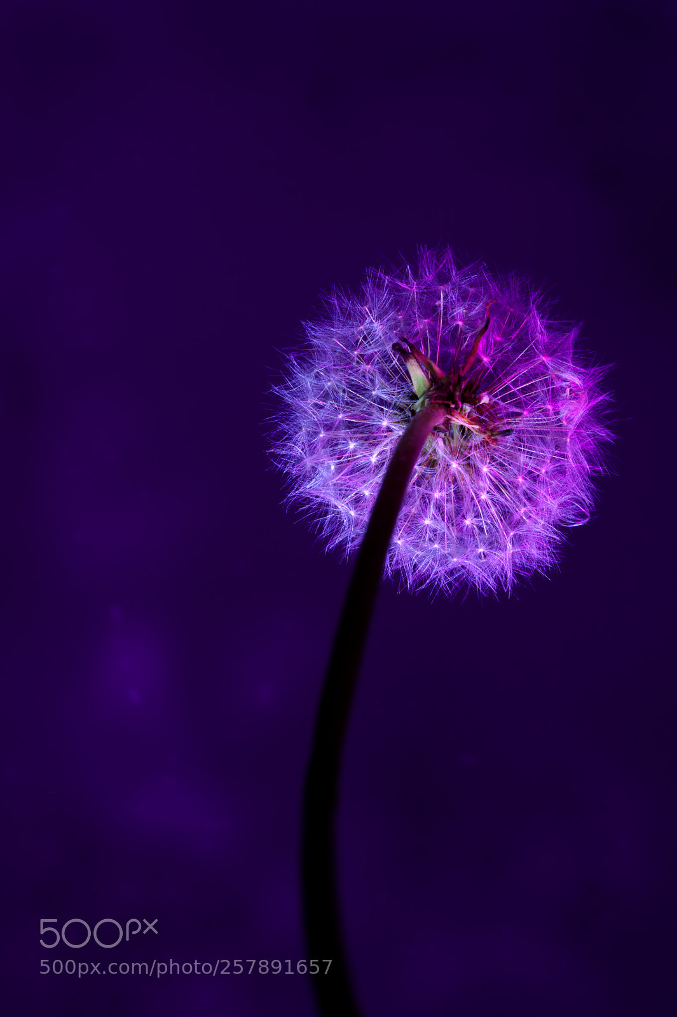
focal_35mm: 158
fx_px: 4447
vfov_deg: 13.0
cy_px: 508
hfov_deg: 8.7
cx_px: 338
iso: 100
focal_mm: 105
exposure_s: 1/200
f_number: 11
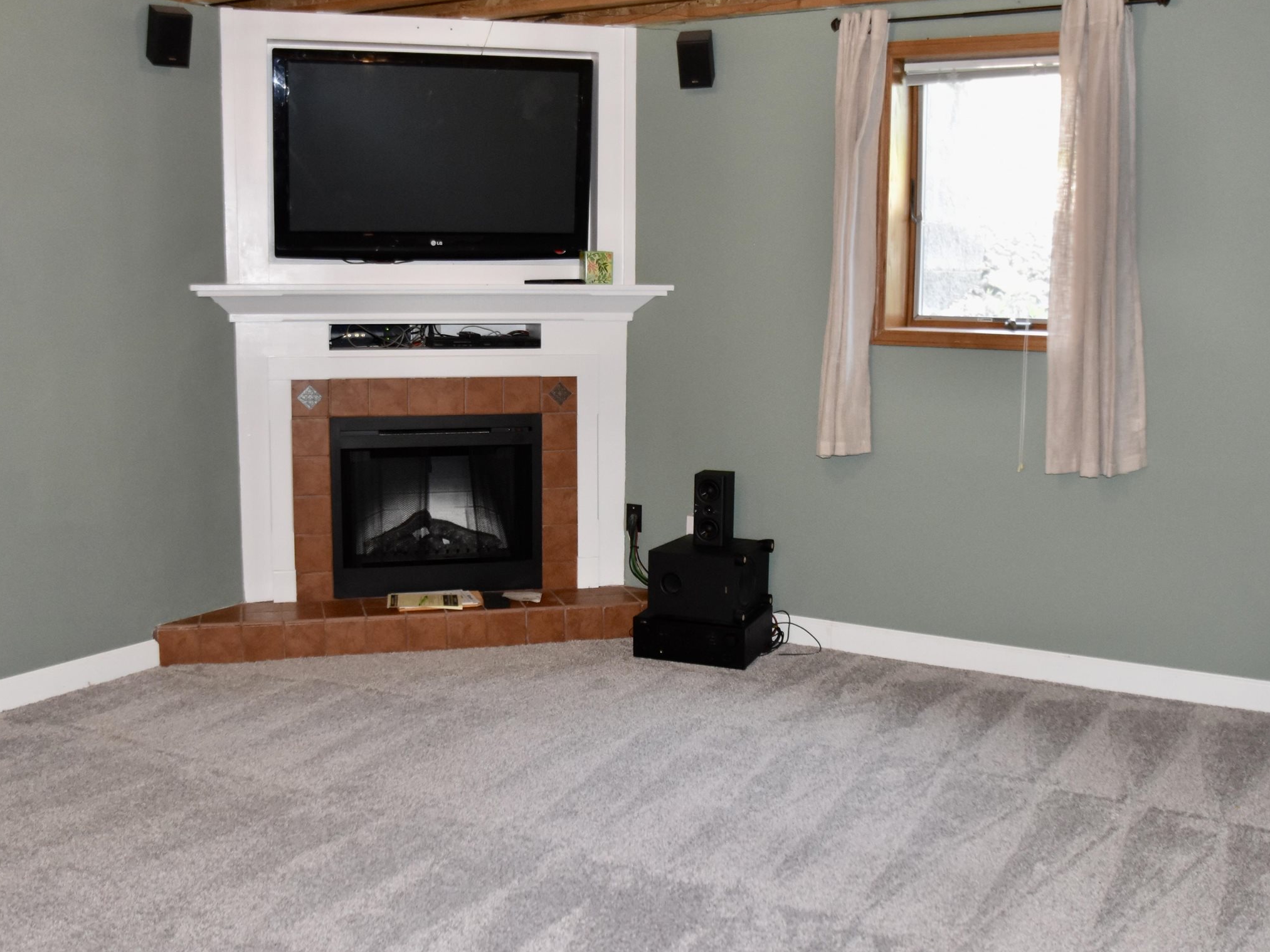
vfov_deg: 40.7
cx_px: 635
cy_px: 445
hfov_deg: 52.6
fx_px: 1284
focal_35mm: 35
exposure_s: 1/60
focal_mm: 16
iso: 1100
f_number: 3.5
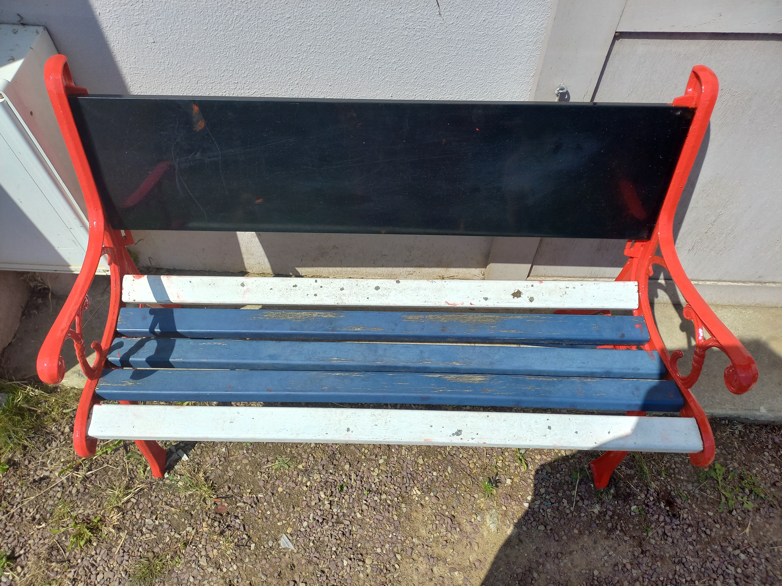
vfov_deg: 54.9
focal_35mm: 25
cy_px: 293
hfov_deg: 69.4
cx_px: 391
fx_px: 565
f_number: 1.8
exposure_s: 1/1739
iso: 50
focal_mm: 4.65
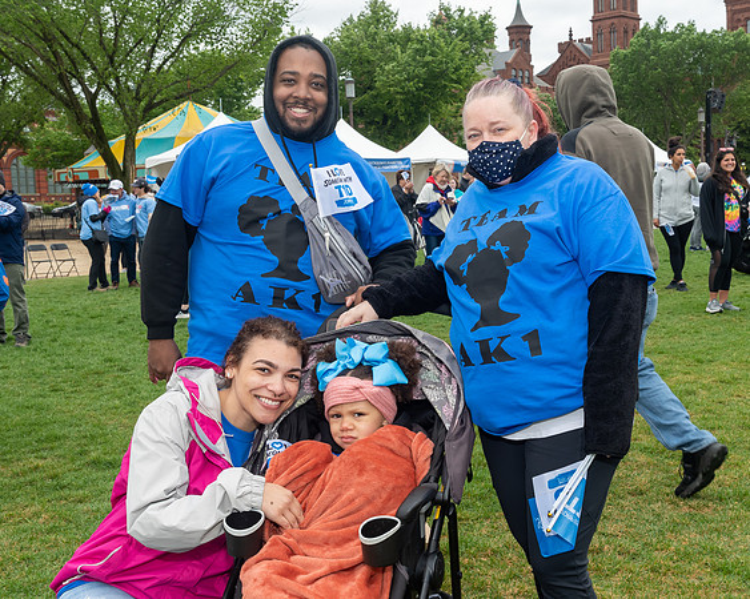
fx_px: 997
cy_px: 295
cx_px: 430
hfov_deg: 41.1
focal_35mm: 45
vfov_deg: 33.5
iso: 250
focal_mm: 24
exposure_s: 1/250
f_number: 7.1
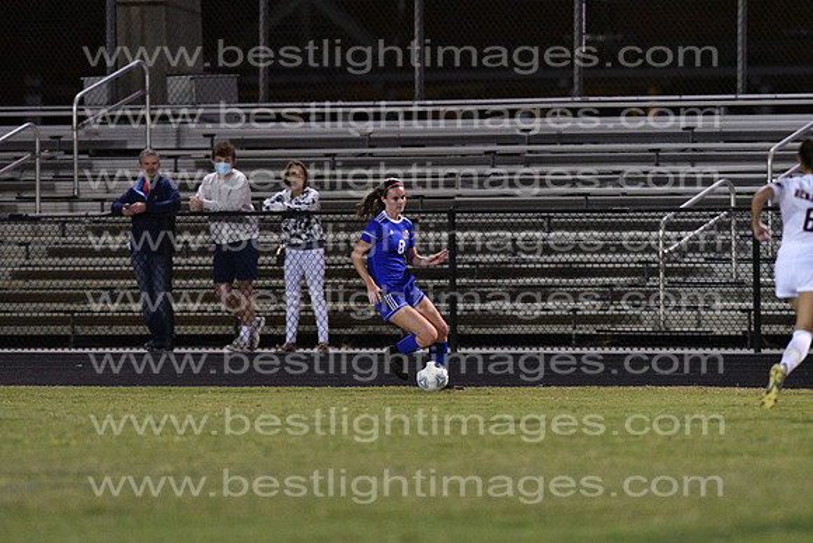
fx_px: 10164
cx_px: 406
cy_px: 272
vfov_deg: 3.1
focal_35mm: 450
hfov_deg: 4.6
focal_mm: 300
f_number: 3.5
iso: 10000
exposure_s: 1/640
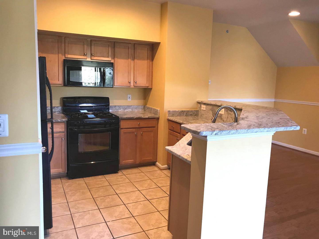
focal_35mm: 28
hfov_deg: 63.4
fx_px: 258
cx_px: 160
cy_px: 120
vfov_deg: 49.7
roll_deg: -2.8
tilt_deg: -8.8
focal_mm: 3.99
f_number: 1.8
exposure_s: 1/15
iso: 50
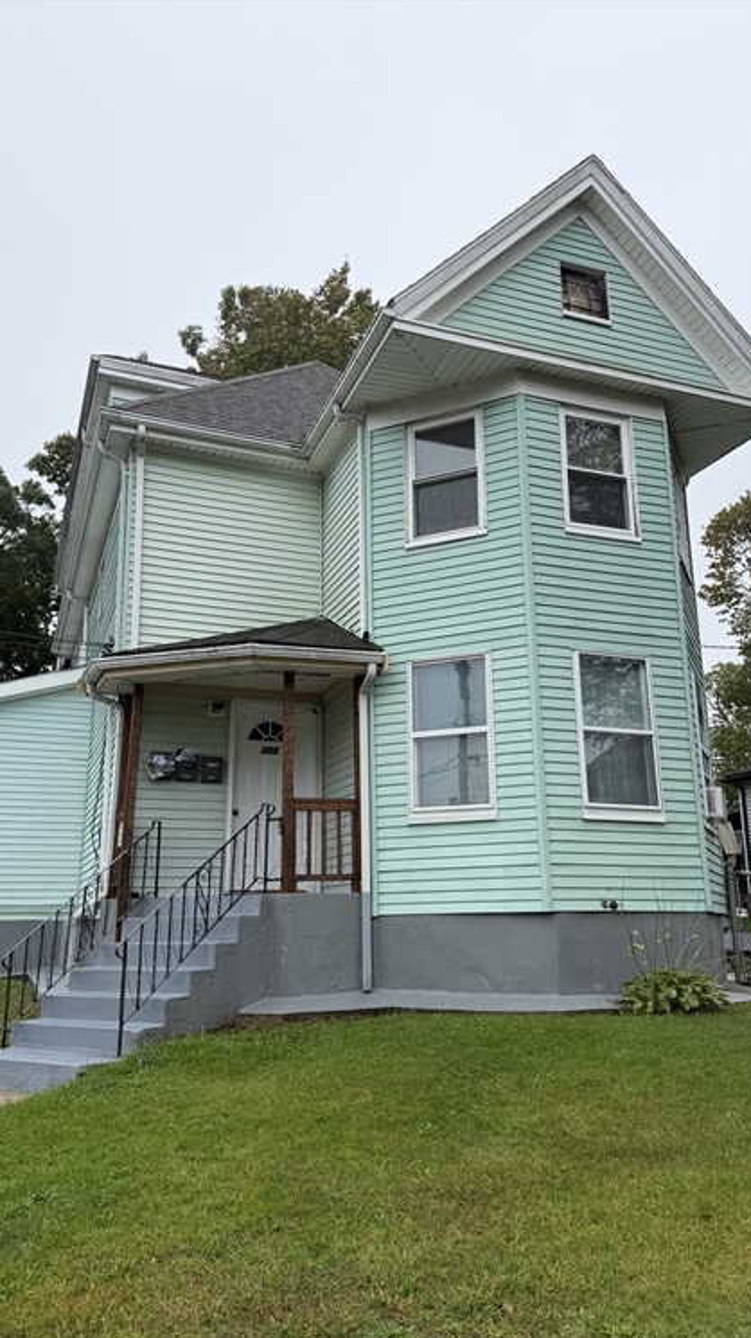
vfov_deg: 69.9
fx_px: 957
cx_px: 374
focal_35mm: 27
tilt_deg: +14.4
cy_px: 685
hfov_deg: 42.9
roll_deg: +0.0
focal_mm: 6.76
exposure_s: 1/1292
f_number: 1.78
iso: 80
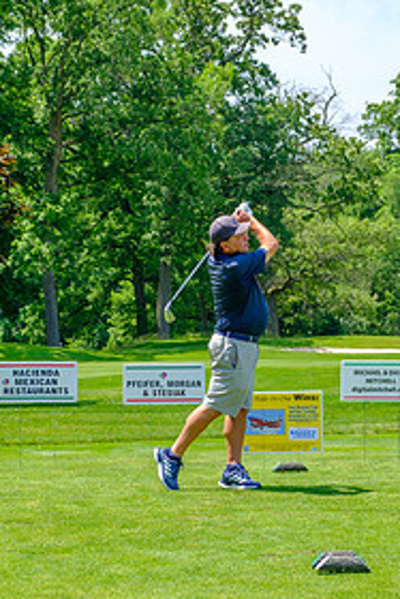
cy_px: 306
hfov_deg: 14.0
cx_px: 274
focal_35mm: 98
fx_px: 1631
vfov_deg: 20.8
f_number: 5
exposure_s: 1/500
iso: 200
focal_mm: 40.7
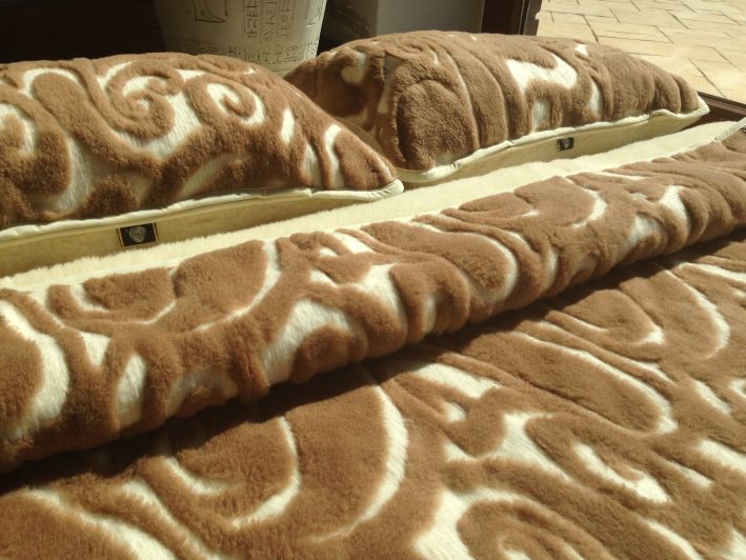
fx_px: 711
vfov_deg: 43.0
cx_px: 373
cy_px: 280
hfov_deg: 55.3
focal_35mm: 33
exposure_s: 1/2262
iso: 50
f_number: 2.4
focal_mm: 4.13
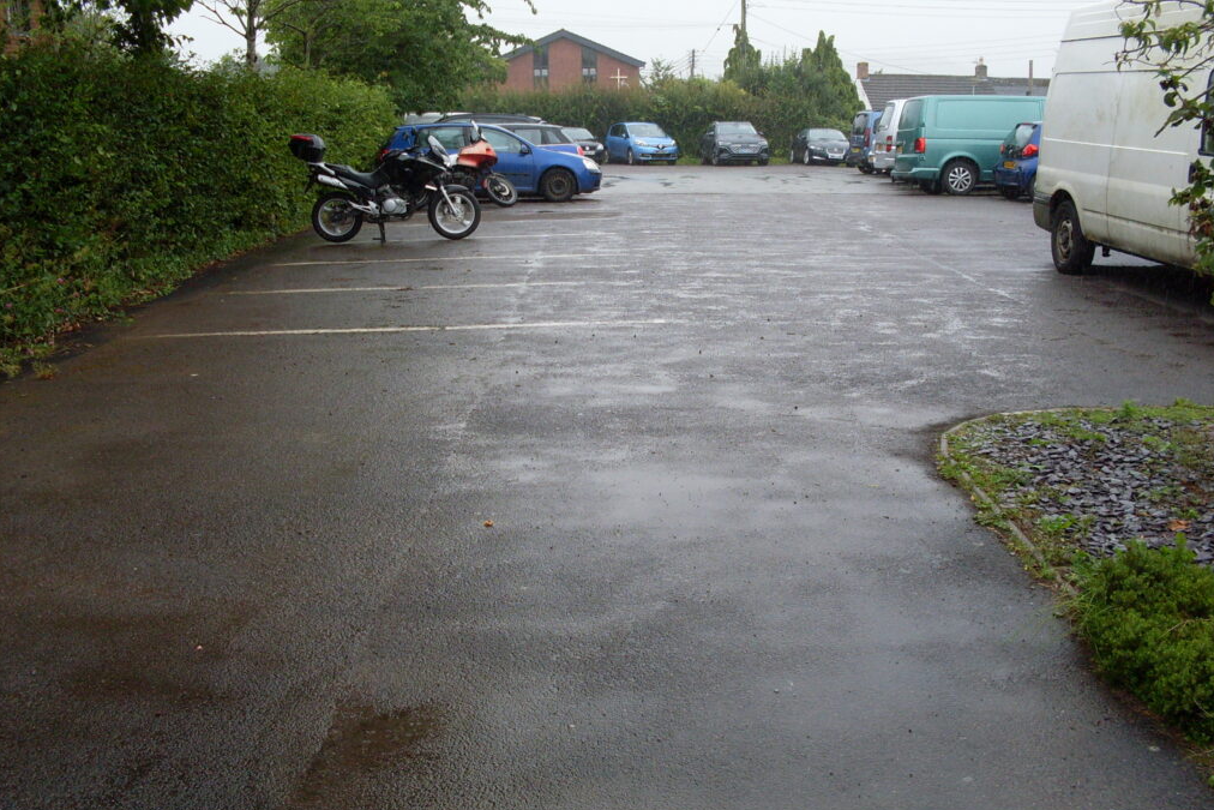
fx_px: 1349
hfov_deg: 48.5
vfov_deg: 33.4
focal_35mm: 40
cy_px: 413
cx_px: 611
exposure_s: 1/250
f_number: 2.8
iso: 80
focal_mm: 6.3
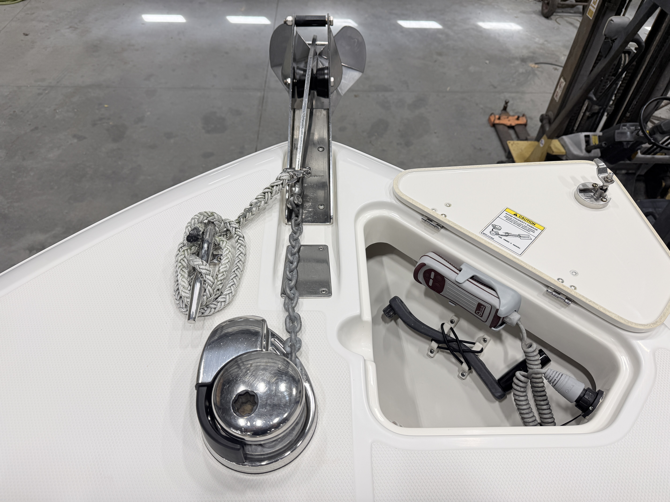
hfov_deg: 71.6
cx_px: 335
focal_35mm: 24
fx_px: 465
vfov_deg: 56.8
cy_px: 251
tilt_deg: -48.1
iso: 64
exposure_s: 1/190
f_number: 1.78
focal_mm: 6.76
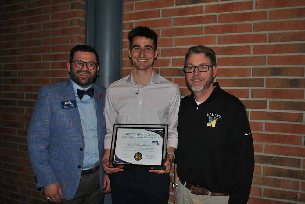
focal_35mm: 33
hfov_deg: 57.2
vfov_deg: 40.1
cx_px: 152
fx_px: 280
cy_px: 102
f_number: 3.8
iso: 200
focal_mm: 22
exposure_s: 1/60
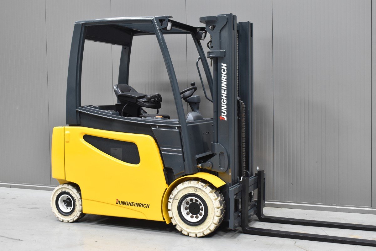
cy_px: 126
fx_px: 486
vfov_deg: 28.9
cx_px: 188
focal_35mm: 46
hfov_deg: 42.3
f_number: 6.3
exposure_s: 1/25
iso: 1250
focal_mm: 31
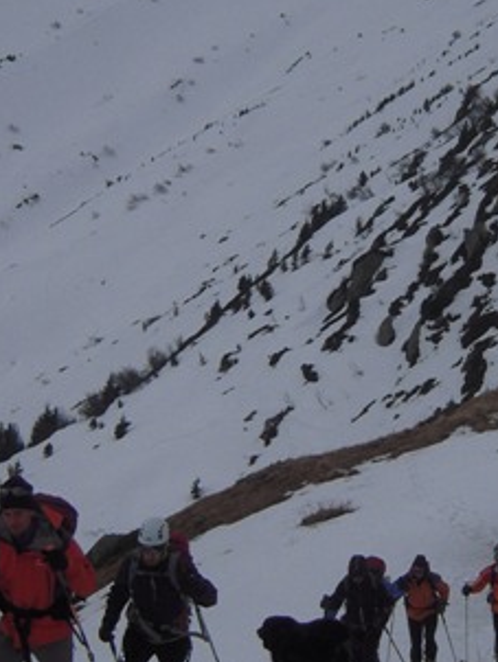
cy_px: 256
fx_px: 1571
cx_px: 373
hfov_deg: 17.9
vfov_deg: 23.8
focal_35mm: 82
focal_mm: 5.6
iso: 100
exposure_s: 1/640
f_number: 5.6
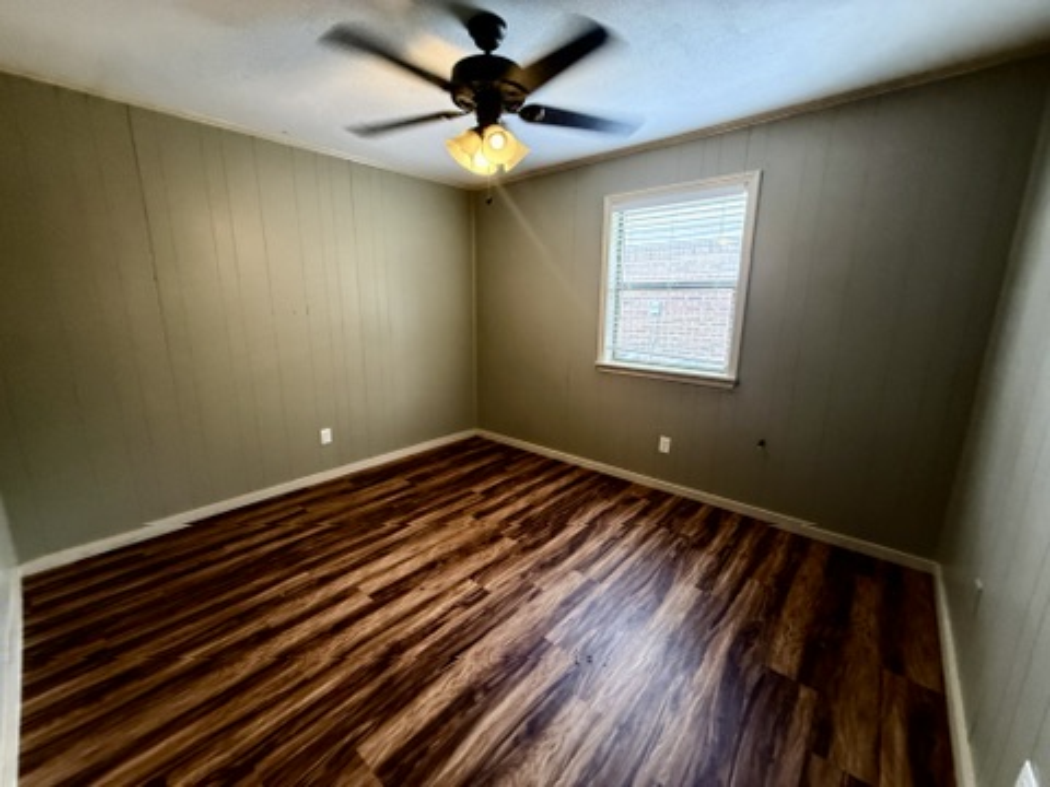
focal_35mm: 14
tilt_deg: -12.8
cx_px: 525
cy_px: 394
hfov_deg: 102.1
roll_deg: -0.3
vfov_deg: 85.7
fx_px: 425
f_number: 2.2
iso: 500
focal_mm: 2.22
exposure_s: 1/60
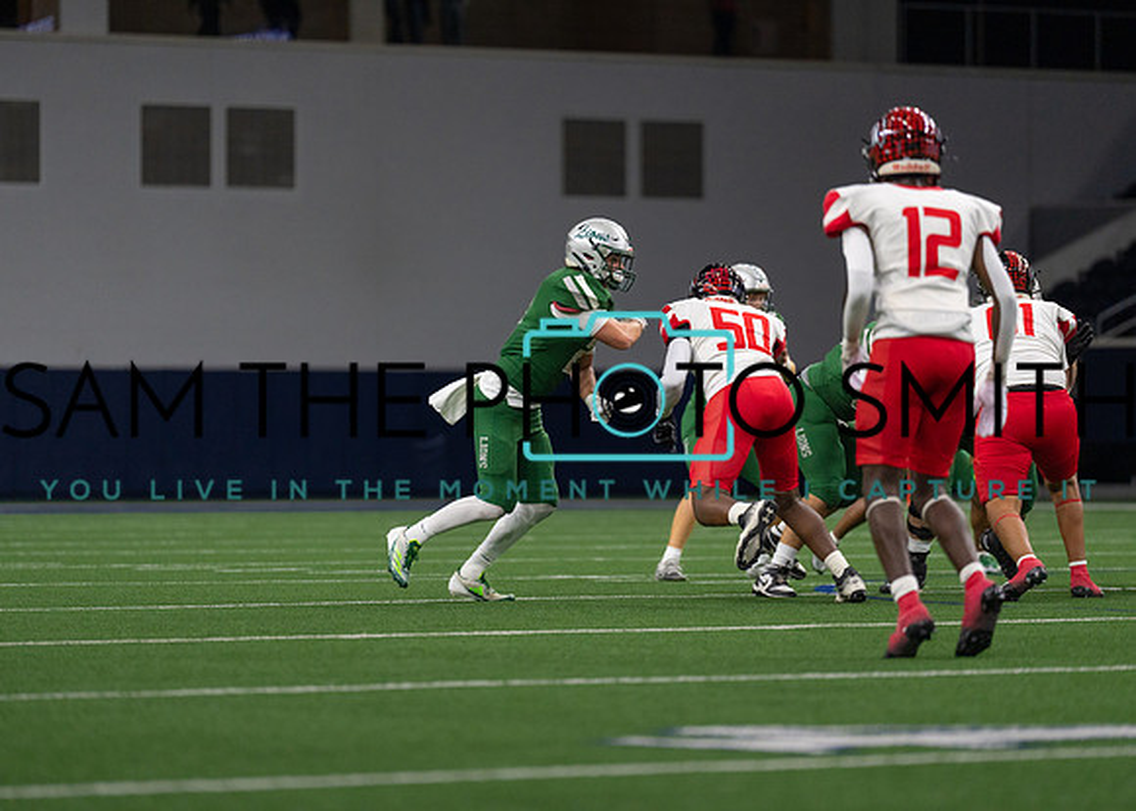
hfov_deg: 9.6
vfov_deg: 6.9
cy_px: 406
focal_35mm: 210
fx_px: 6760
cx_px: 568
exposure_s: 1/1250
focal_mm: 200
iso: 1600
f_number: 2.8
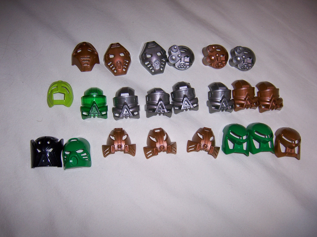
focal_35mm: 36
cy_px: 118
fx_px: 330
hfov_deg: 51.4
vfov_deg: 39.7
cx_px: 158
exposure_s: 1/60
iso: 80
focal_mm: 6.2
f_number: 2.8
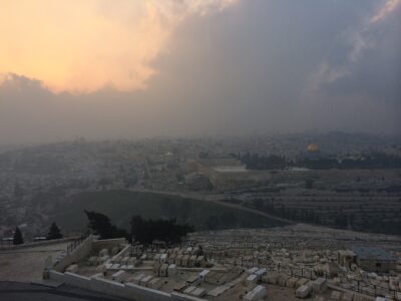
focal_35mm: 30
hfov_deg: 60.0
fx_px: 348
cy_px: 150
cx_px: 200
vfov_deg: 46.8
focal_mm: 4.12
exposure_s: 1/500
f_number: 2.2
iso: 32
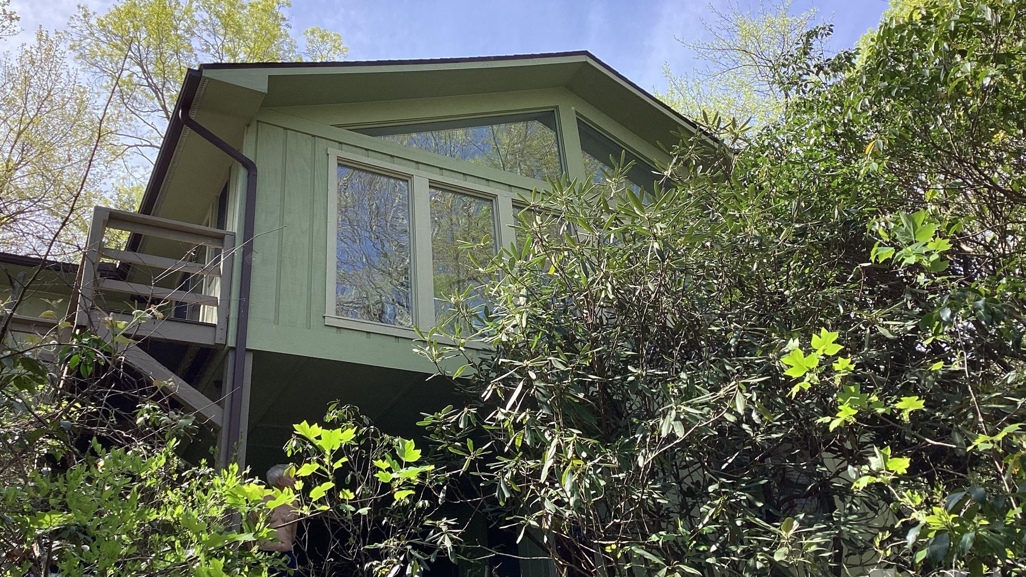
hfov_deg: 58.0
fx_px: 925
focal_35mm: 34
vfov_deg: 34.6
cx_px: 514
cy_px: 280
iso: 25
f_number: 2.4
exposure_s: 1/503
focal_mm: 3.3
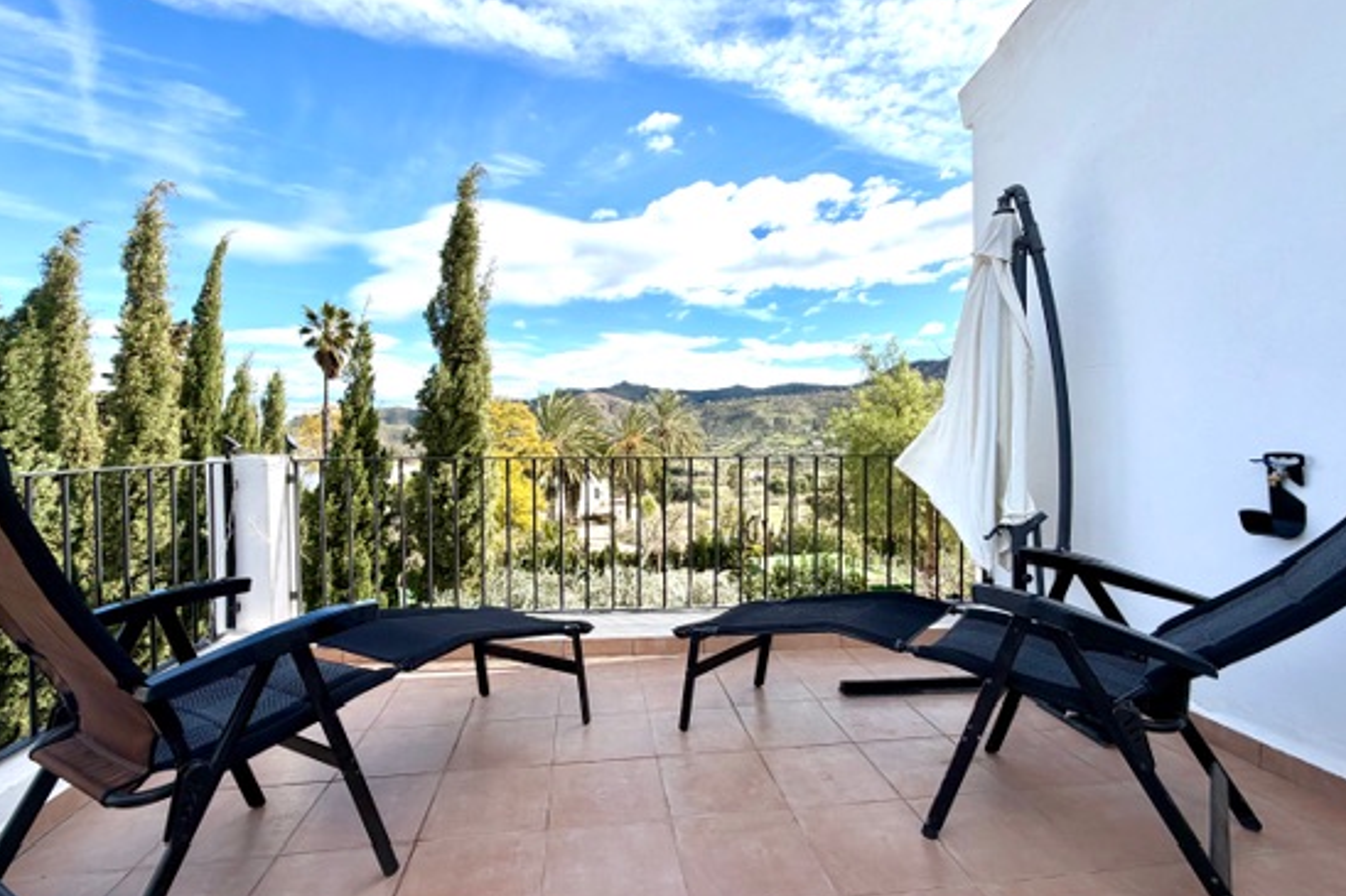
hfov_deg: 93.3
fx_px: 635
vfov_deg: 70.4
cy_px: 457
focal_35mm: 17
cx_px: 663
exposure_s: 1/770
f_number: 2.2
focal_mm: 2.22
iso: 25
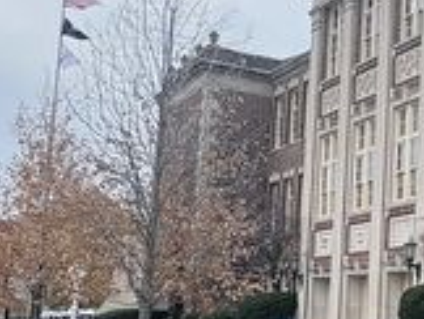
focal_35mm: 69
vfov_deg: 21.3
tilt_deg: +7.6
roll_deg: +0.0
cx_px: 578
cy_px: 212
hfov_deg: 24.0
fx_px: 846
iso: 64
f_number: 2.2
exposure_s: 1/646
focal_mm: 2.22
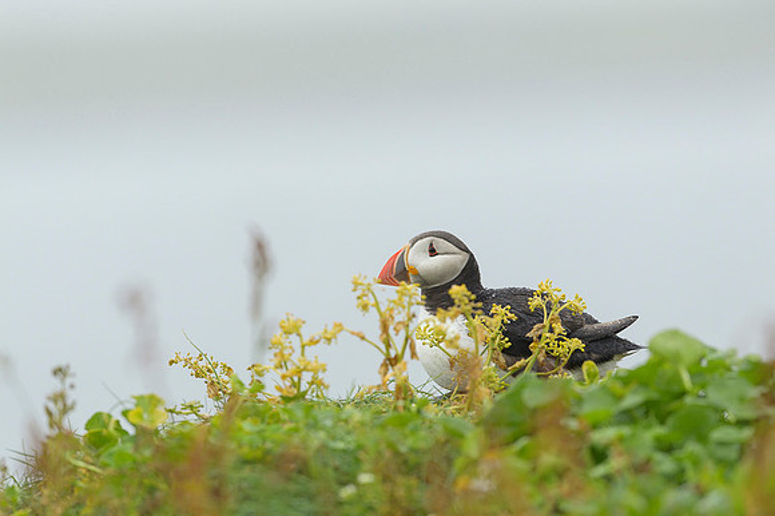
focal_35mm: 500
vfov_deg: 2.7
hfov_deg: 4.1
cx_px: 388
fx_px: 10757
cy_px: 258
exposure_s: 1/500
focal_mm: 500
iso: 640
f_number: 5.6
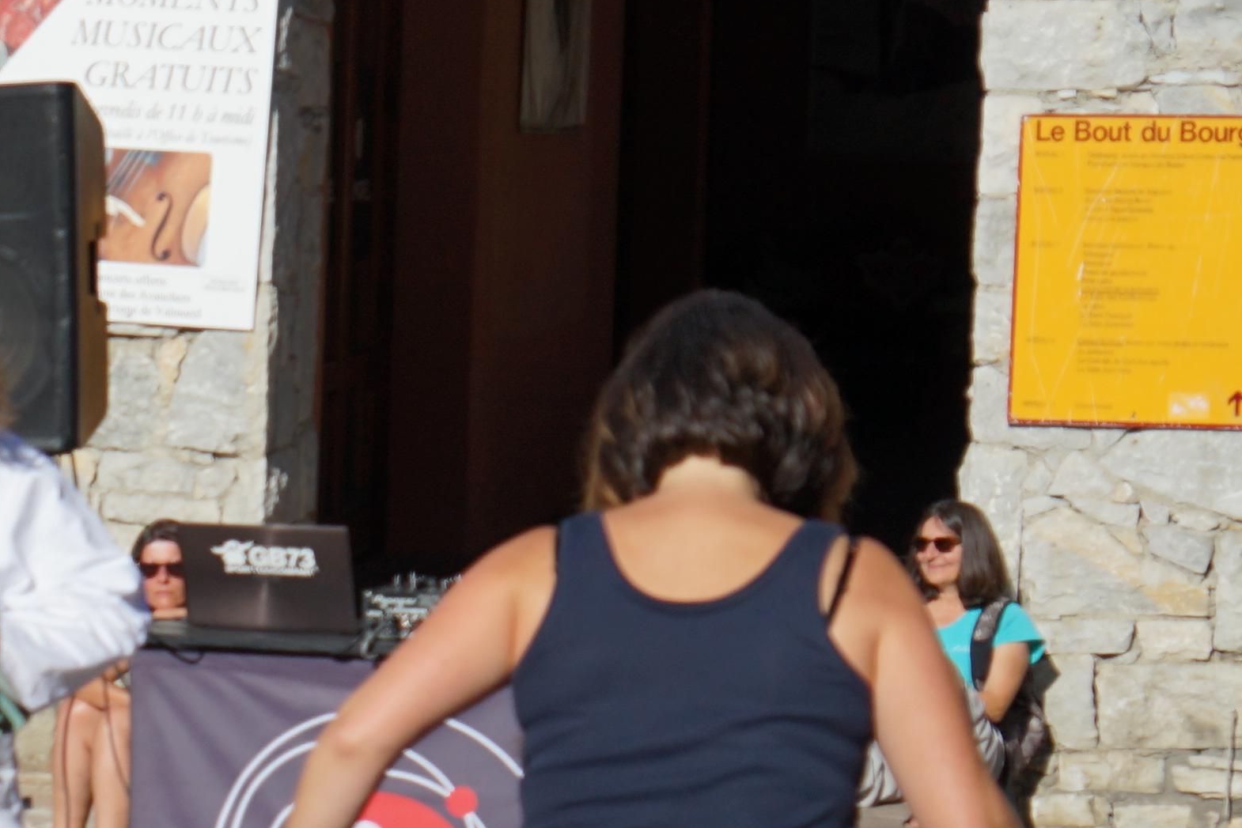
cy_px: 685
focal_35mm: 149
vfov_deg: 9.2
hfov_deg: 12.8
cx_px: -816
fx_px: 5141
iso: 100
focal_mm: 39
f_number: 7.1
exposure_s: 1/500
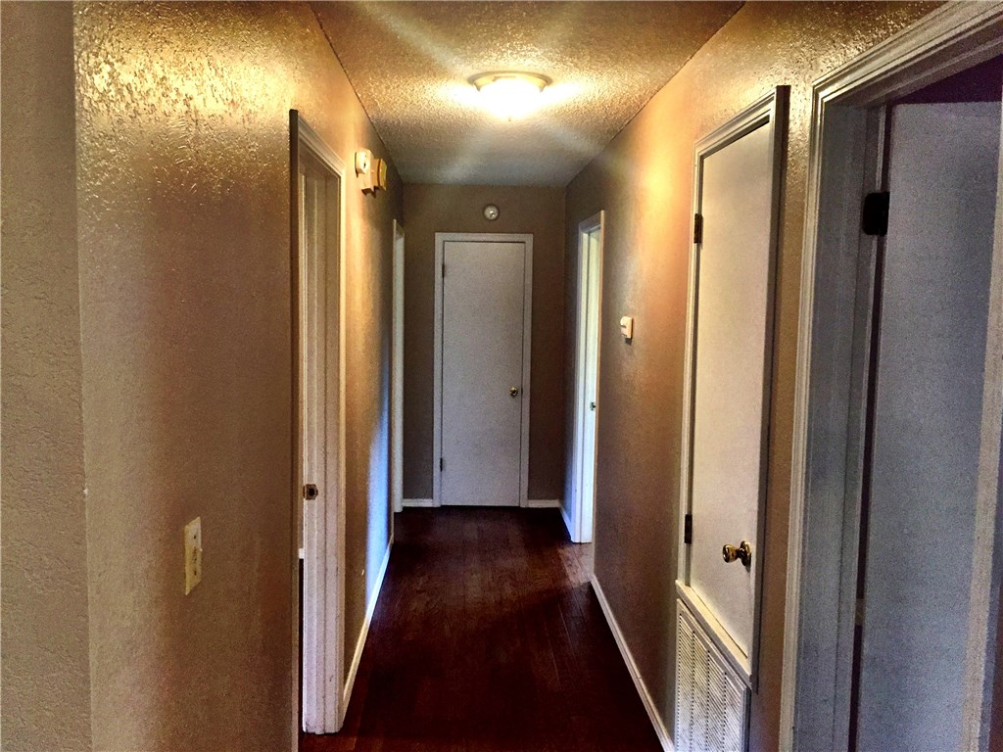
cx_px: 502
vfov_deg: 48.2
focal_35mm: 29
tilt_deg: -5.6
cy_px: 376
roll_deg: -2.0
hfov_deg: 61.7
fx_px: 840
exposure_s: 1/30
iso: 250
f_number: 2.2
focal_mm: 4.15
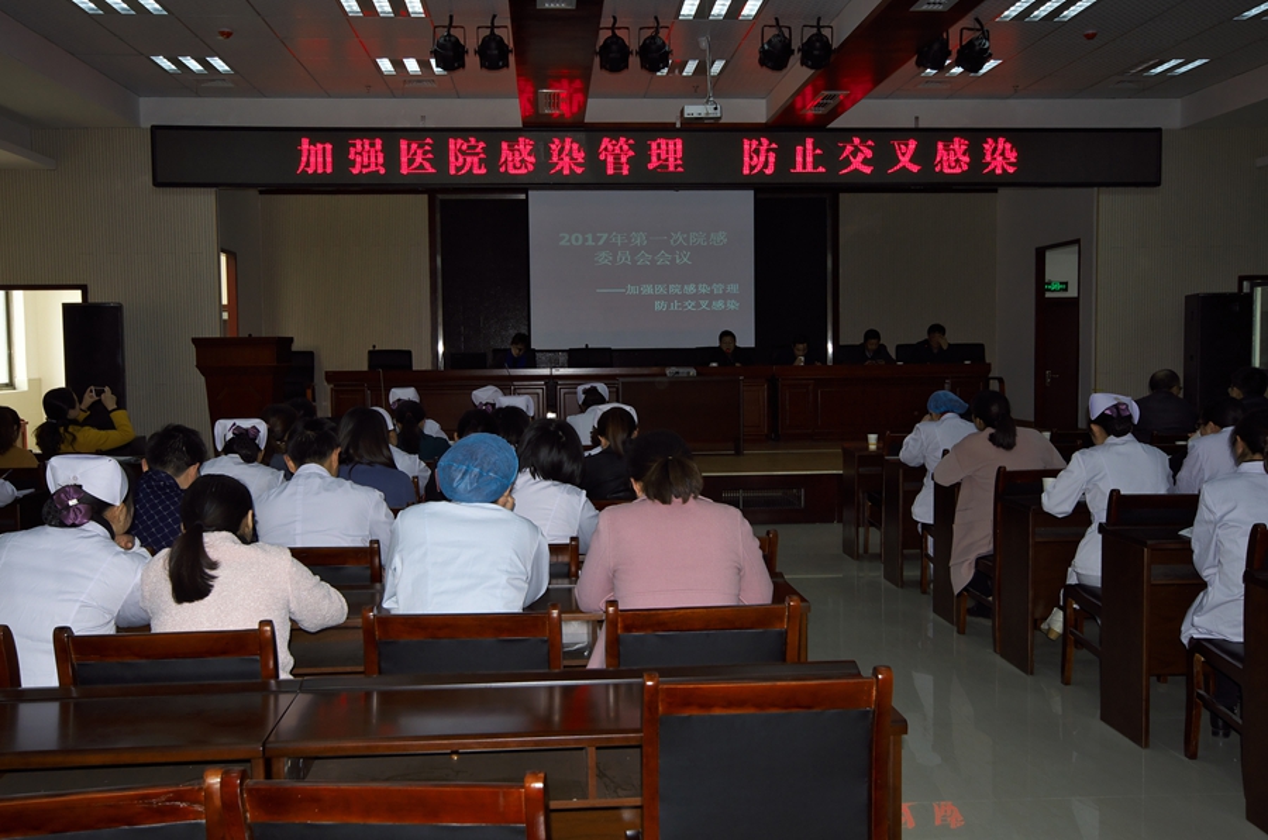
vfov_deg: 43.4
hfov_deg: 62.0
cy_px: 420
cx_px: 634
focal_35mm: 30
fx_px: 1054
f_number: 9
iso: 500
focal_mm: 20
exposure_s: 1/60
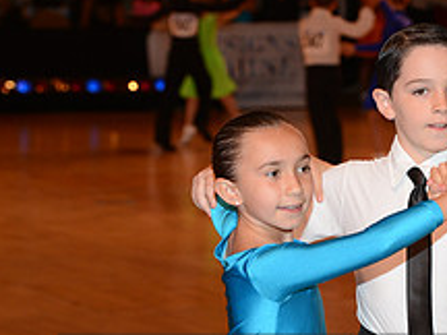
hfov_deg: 8.1
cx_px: 345
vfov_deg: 6.0
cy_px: 403
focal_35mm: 245
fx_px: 3164
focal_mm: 95
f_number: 5.6
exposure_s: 1/250
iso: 1000
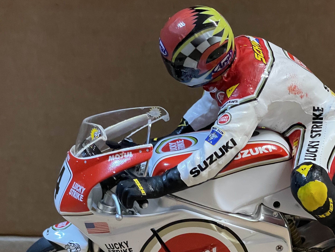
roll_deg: -0.4
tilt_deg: -22.1
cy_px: 203
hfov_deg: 21.0
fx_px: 890
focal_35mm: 92
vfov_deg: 15.9
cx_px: 276
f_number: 2
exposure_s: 1/50
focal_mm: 6
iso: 500
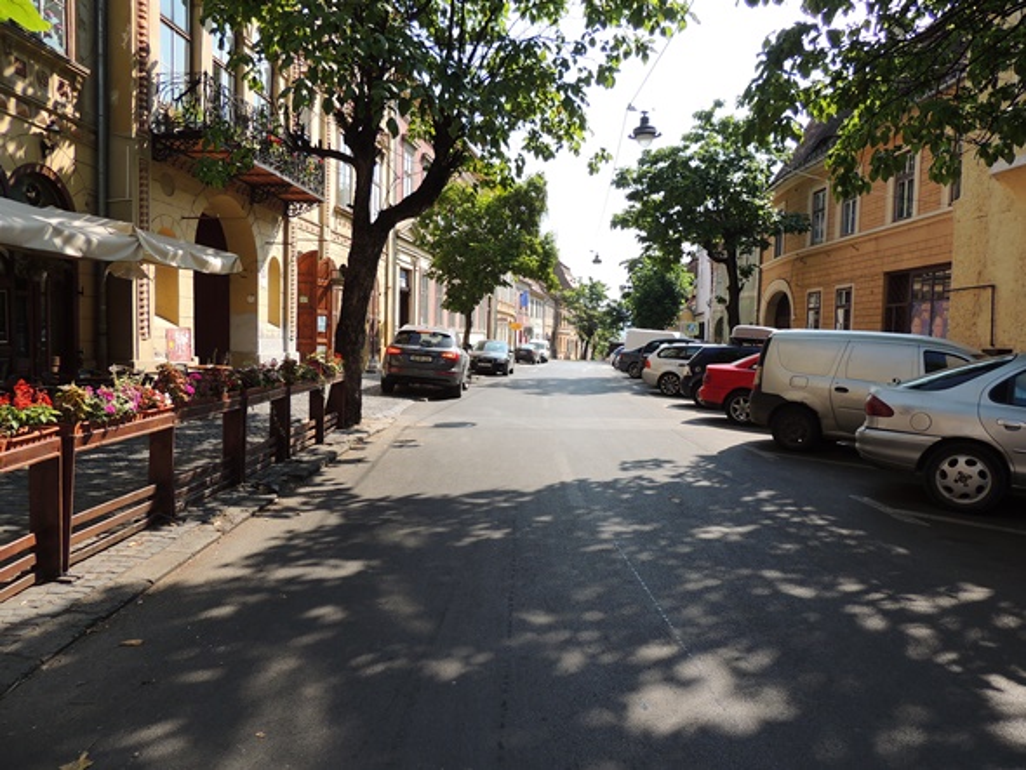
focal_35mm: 24
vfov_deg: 56.9
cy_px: 385
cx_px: 513
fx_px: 712
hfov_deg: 71.6
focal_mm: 4.3
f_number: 3
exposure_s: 1/640
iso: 100
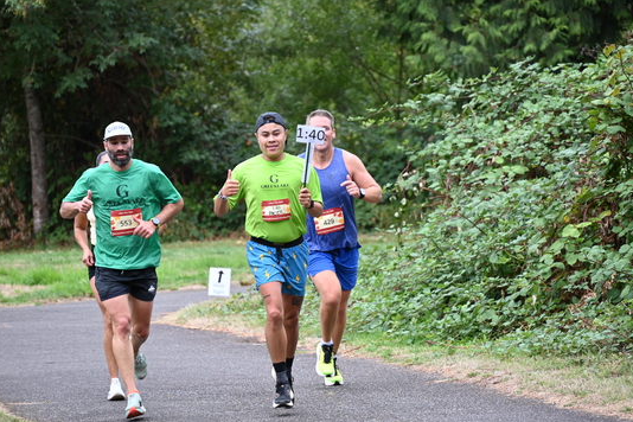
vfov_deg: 6.7
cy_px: 207
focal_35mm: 206
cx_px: 321
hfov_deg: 10.0
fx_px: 3622
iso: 900
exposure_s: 1/250
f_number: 6.3
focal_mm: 200
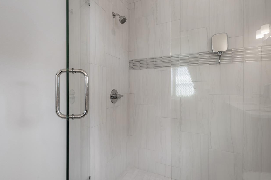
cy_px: 97
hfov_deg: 89.9
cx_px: 127
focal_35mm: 18
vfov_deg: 67.2
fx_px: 135
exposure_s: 1/25
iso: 320
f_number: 10
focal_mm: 14
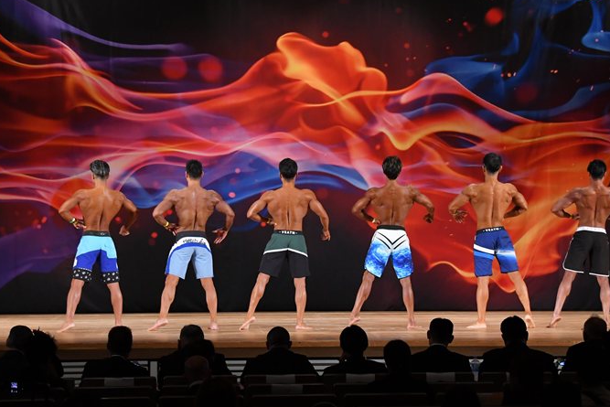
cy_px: 225
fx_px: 1830
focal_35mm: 108
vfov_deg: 12.7
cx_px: 342
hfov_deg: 18.9
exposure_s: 1/400
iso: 3200
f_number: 5.6
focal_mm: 62
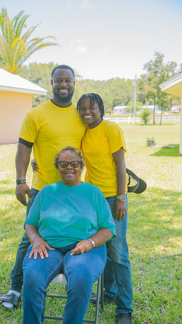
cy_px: 164
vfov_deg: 42.1
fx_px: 420
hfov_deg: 24.4
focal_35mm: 49
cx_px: 78
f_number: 4
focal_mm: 46
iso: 250
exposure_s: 1/320
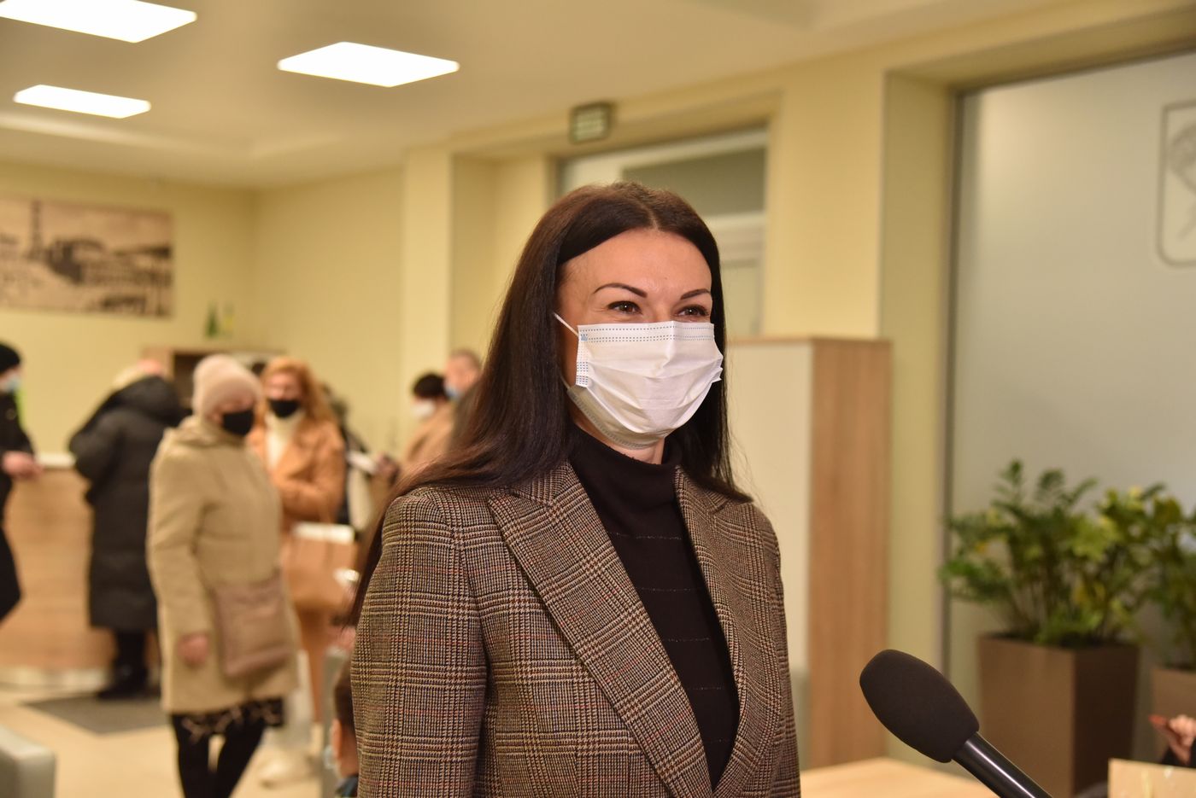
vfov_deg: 28.1
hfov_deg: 41.1
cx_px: 598
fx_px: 1595
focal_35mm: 48
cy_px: 399
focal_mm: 48
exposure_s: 1/320
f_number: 4
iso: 2500
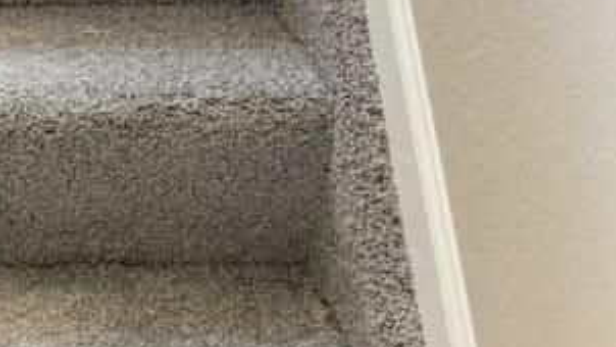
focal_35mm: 96
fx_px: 1568
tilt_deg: -25.8
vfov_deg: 12.6
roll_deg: +0.5
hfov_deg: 20.8
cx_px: -120
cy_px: 245
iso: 160
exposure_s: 1/60
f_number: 1.6
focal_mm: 5.96
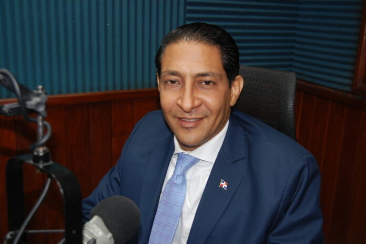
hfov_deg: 46.4
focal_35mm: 42
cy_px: 122
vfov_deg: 31.8
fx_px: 427
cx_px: 183
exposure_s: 1/60
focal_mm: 28
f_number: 4.2
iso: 400
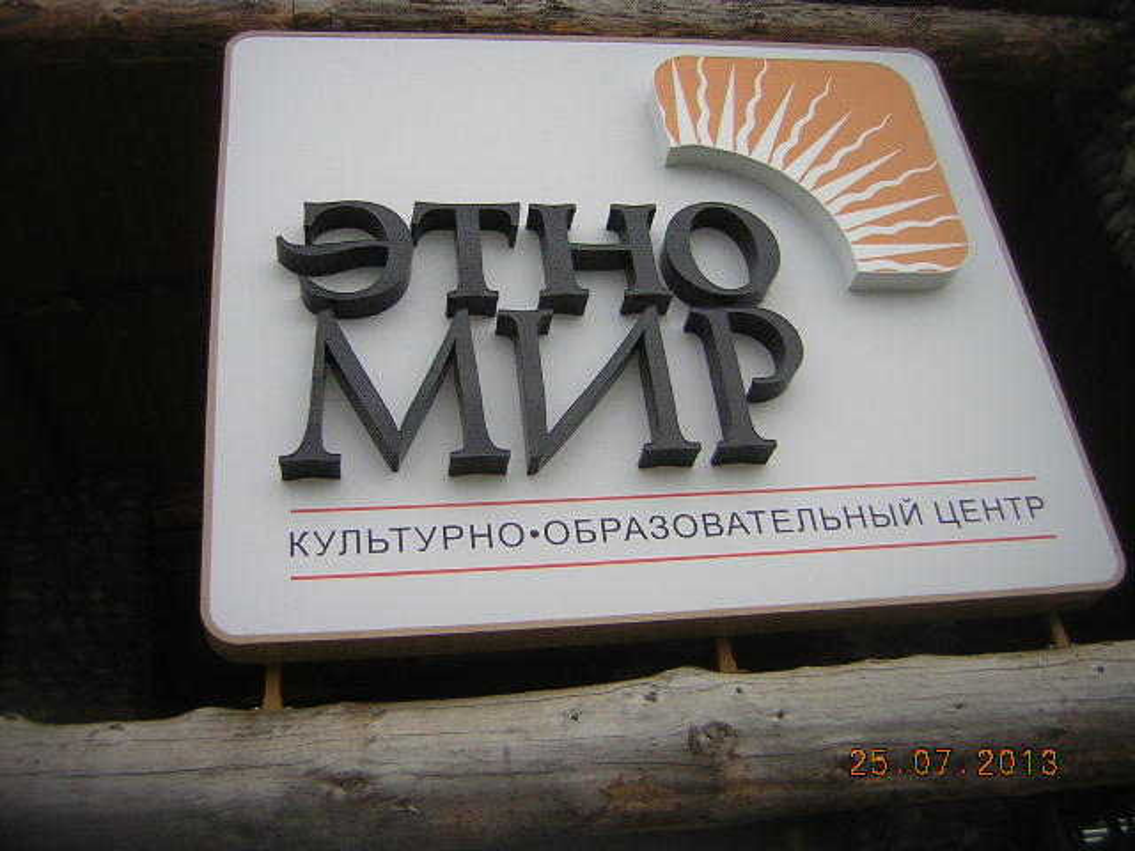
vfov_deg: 39.7
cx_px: 568
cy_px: 426
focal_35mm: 36
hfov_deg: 51.4
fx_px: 1180
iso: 50
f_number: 2.6
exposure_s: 1/384
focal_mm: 4.7
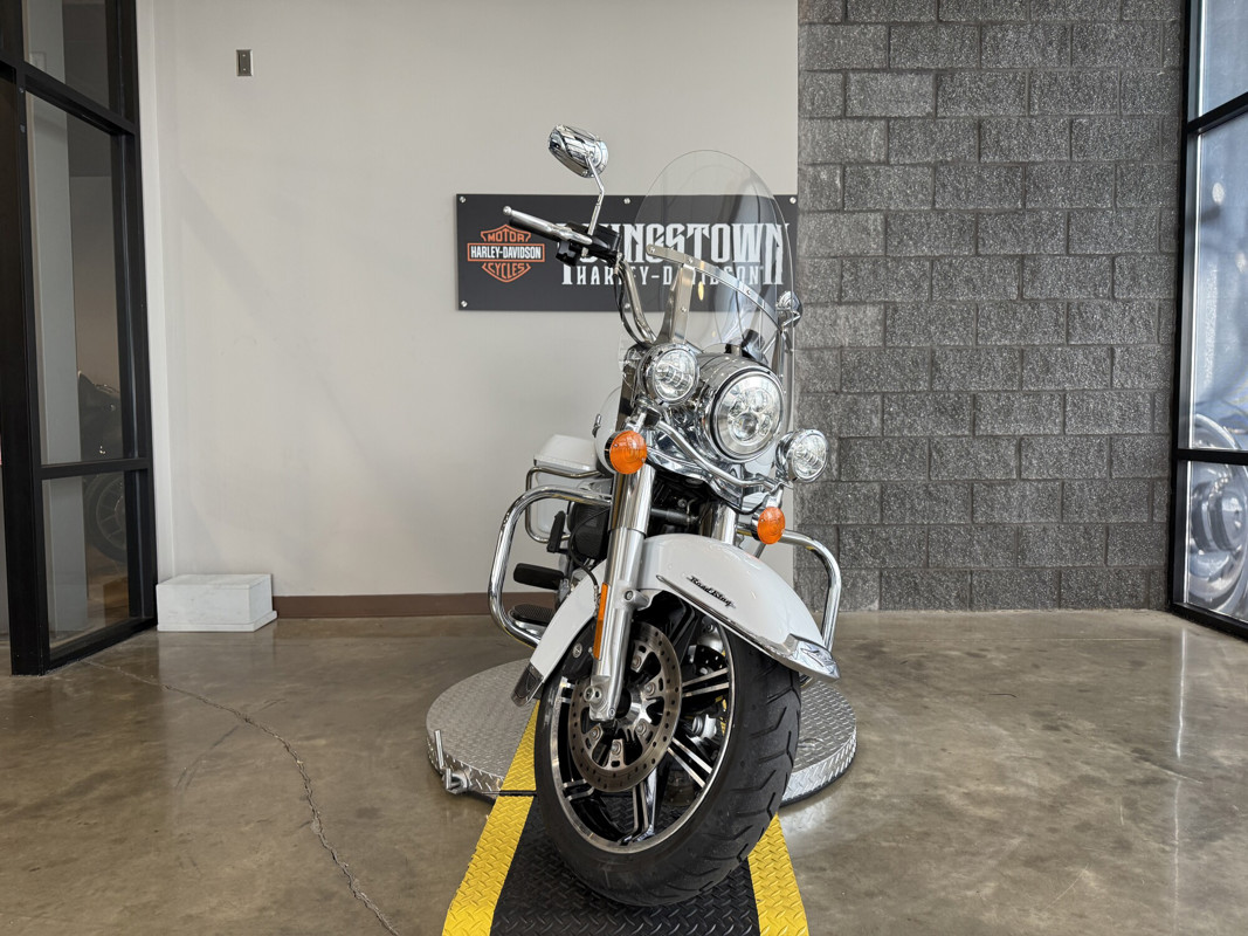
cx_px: 624
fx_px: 865
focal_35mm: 24
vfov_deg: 56.8
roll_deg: +0.5
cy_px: 468
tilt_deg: -2.2
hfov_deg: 71.6
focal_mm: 6.76
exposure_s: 1/120
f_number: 1.78
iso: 160
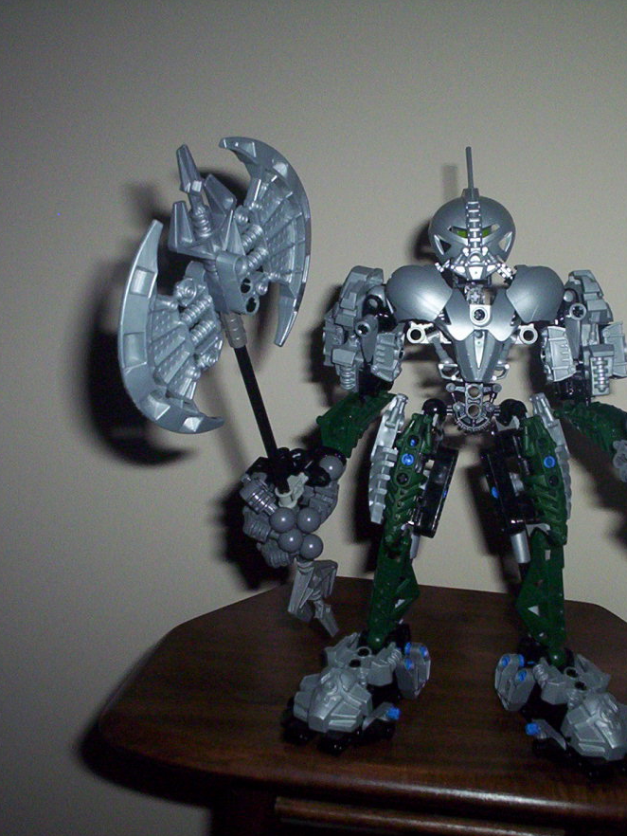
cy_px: 419
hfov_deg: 28.4
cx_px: 412
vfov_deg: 37.5
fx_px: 1231
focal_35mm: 51
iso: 140
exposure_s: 1/60
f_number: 4.5
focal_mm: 4.99
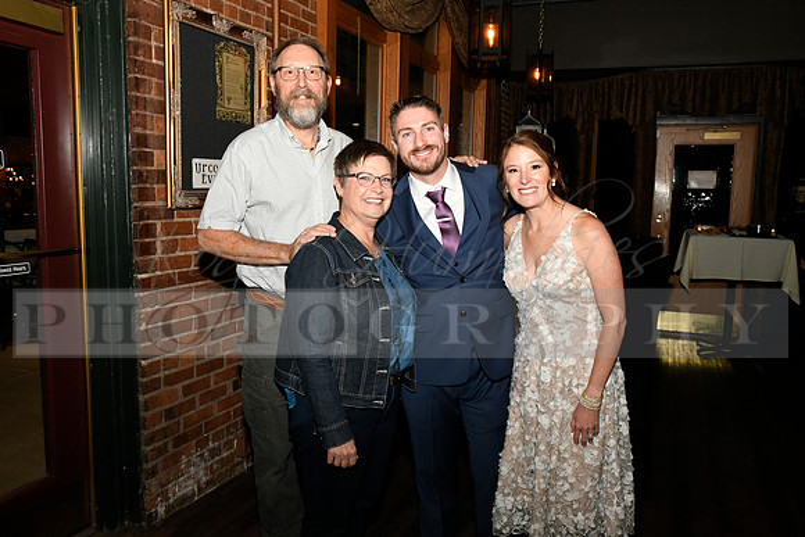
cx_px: 402
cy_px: 268
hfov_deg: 60.3
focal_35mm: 31
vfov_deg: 42.3
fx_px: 693
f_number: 11
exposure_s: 1/60
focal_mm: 31
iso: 6400
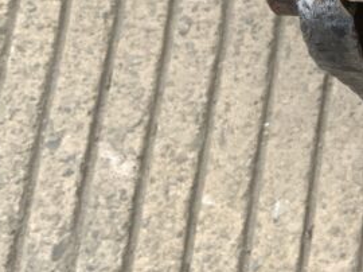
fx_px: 1152
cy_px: -67
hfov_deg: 16.0
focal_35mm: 110
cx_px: 581
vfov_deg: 13.0
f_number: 1.8
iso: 16
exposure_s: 1/728
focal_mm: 3
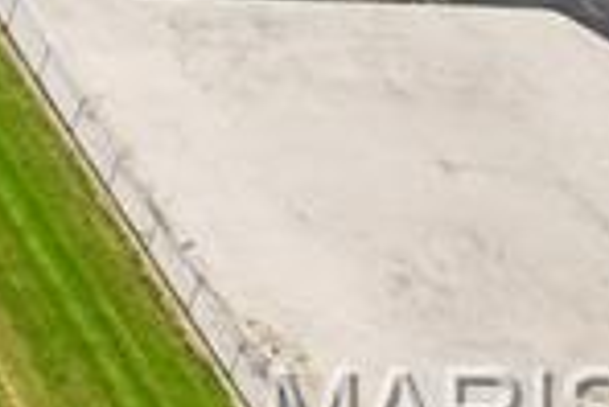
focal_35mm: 152
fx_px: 2574
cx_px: -1432
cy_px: -904
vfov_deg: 7.6
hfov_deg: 9.3
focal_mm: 8.4
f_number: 2.8
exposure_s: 1/2000
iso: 110
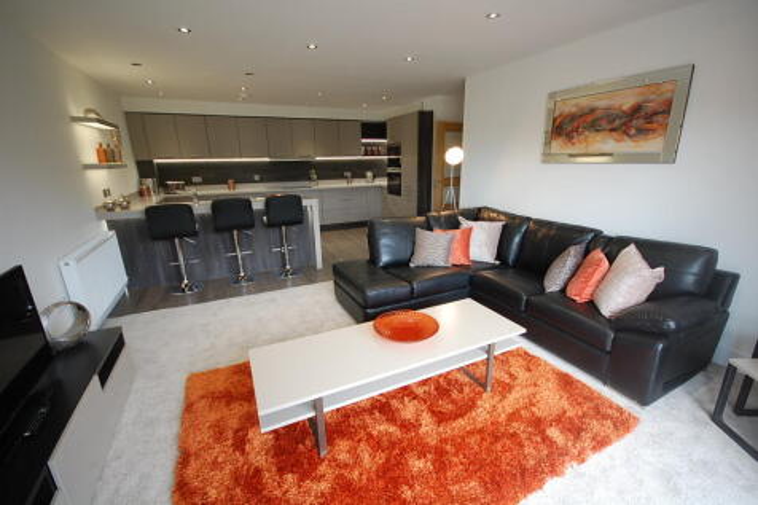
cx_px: 379
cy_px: 252
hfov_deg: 100.4
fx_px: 316
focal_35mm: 15
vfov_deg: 77.3
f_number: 4
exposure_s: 1/30
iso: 400
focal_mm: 10
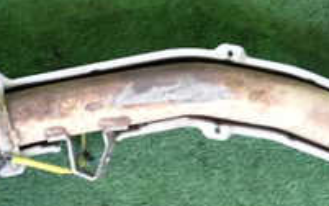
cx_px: 106
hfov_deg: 26.0
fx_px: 709
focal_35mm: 79
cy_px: 36
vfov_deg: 16.4
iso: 250
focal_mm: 4.5
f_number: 2
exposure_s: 1/30
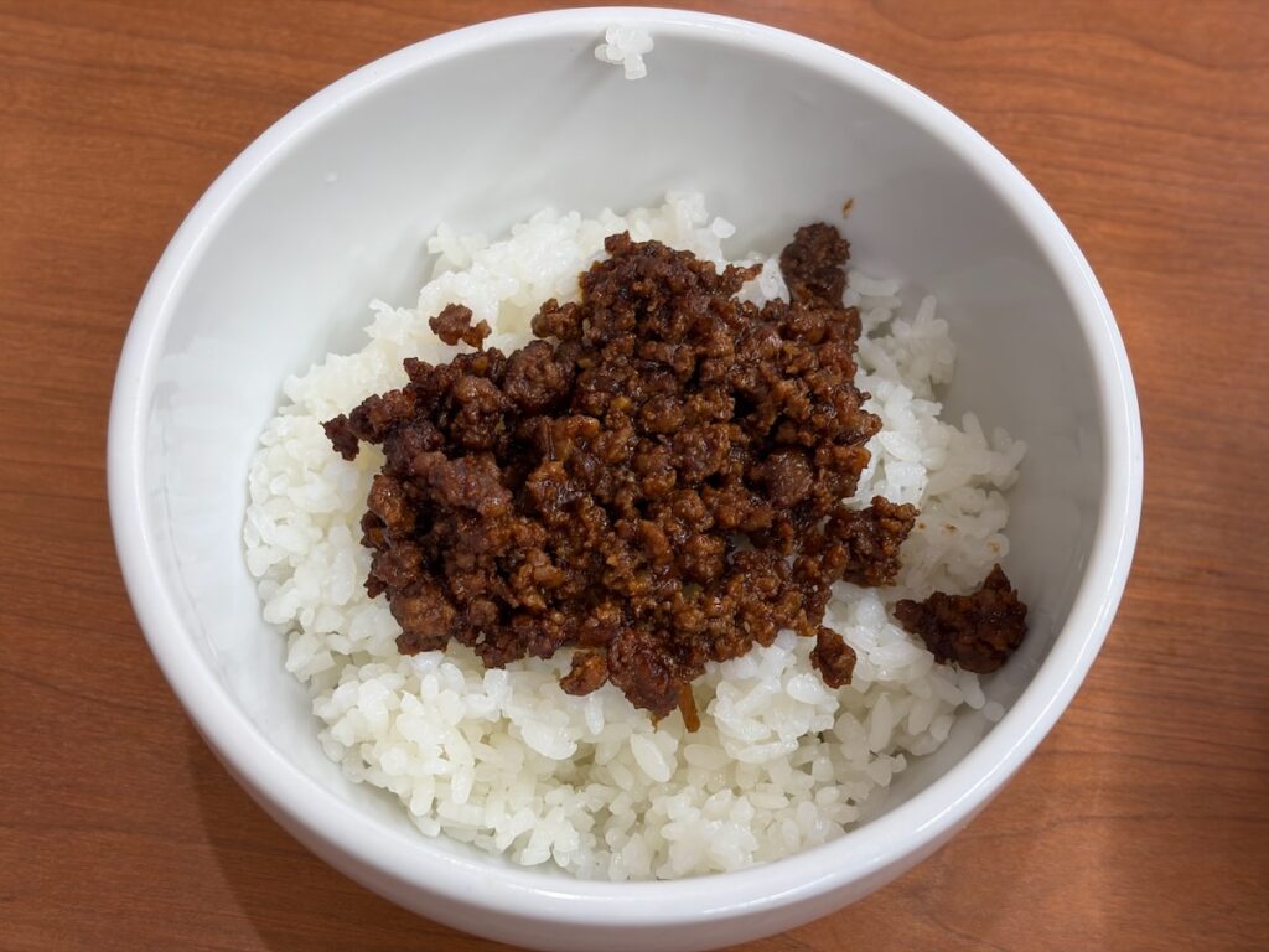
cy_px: 476
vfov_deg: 28.0
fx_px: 1906
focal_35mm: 52
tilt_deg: -61.2
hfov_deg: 36.8
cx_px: 634
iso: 50
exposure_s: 1/50
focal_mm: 5.96
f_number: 1.6
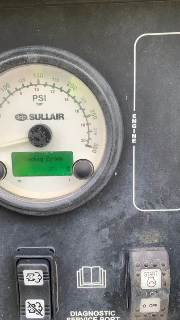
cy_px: 158
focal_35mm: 29
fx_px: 246
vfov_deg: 66.1
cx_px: 79
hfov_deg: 40.1
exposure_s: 1/130
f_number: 1.8
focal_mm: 4.25
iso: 25
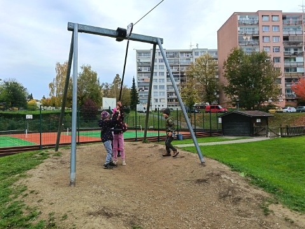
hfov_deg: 65.3
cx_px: 152
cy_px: 114
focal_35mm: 27
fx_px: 238
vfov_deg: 51.4
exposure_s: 1/600
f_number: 1.75
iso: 167
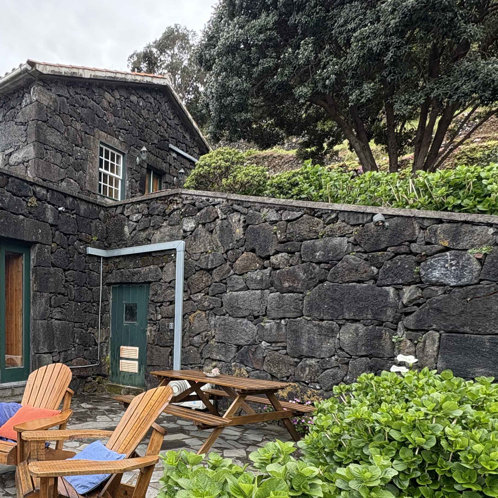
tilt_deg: -5.4
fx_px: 439
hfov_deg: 53.8
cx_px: 79
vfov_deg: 56.5
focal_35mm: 27
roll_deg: -0.4
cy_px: 365
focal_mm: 2.22
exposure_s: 1/278
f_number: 2.2
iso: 40
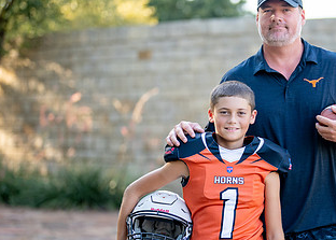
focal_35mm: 110
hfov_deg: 18.0
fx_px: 1050
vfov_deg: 13.0
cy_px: 150
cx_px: 271
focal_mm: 50
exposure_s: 1/1600
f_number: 1.2
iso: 200
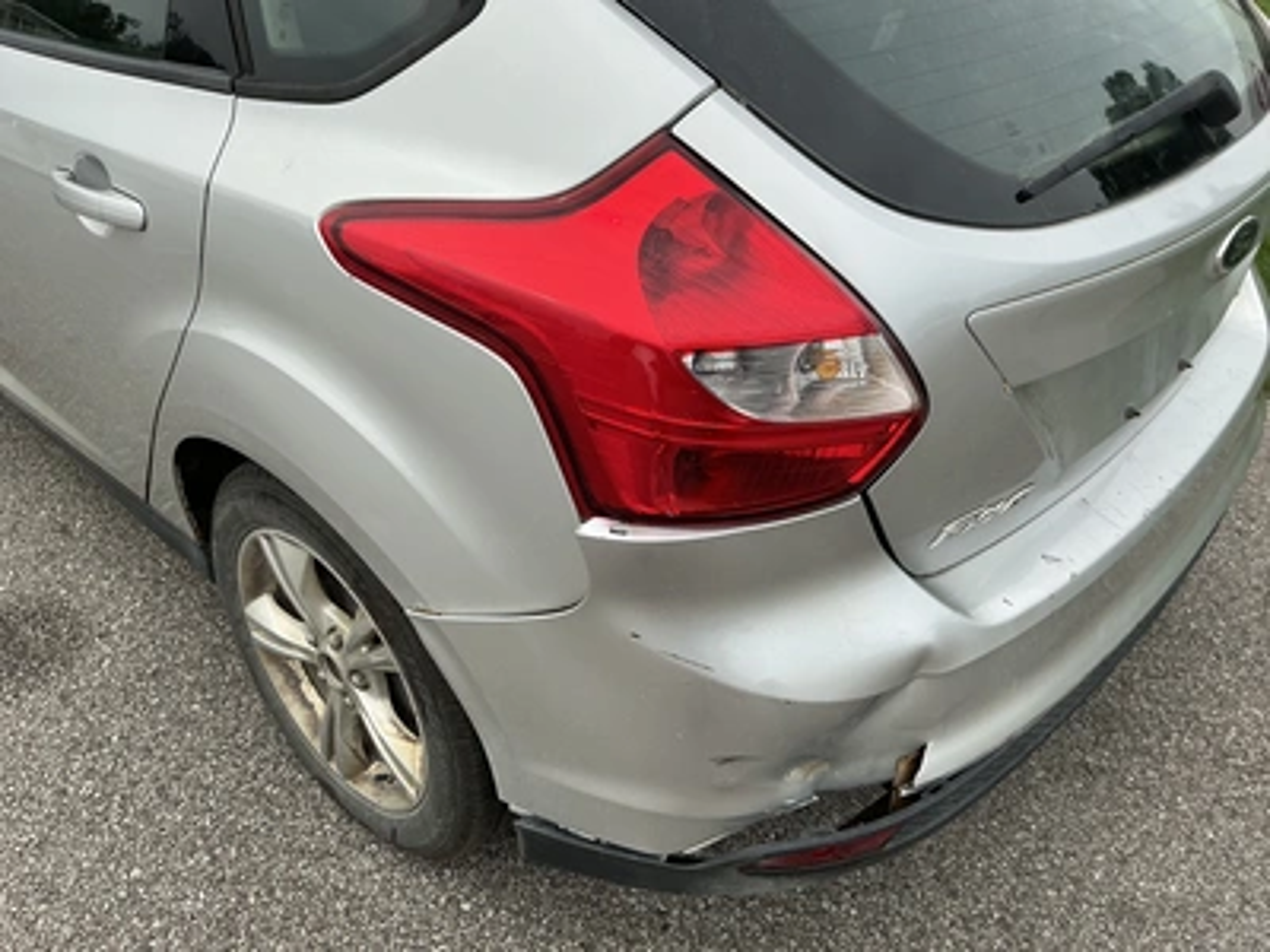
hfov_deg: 63.4
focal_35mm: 28
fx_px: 1027
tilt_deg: -35.6
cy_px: 476
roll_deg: -0.2
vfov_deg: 49.7
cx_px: 635
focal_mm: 3
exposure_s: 1/1279
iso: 25
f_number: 1.8
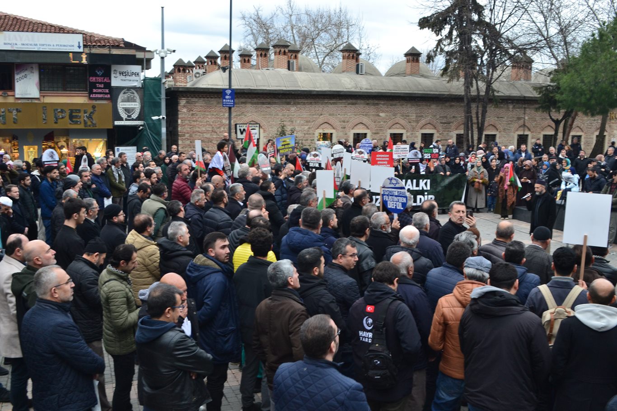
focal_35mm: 36
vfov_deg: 36.9
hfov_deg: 53.1
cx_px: 308
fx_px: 617
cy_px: 206
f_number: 8
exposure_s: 1/60
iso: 560
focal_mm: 24
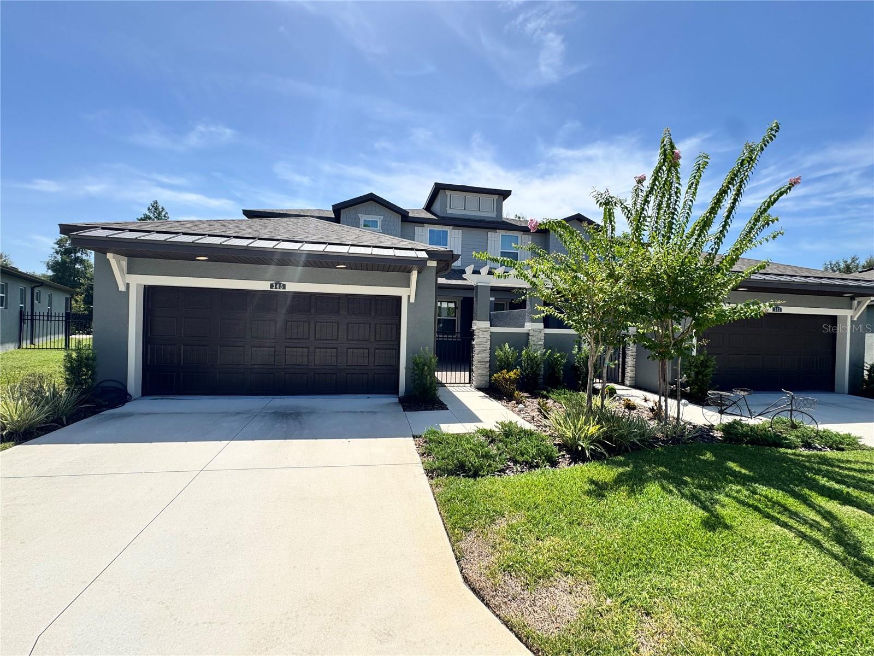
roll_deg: -2.4
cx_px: 437
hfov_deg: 102.1
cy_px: 328
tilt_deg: -1.4
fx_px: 353
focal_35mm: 14
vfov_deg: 85.7
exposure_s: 1/956
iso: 50
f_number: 2.2
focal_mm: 2.22
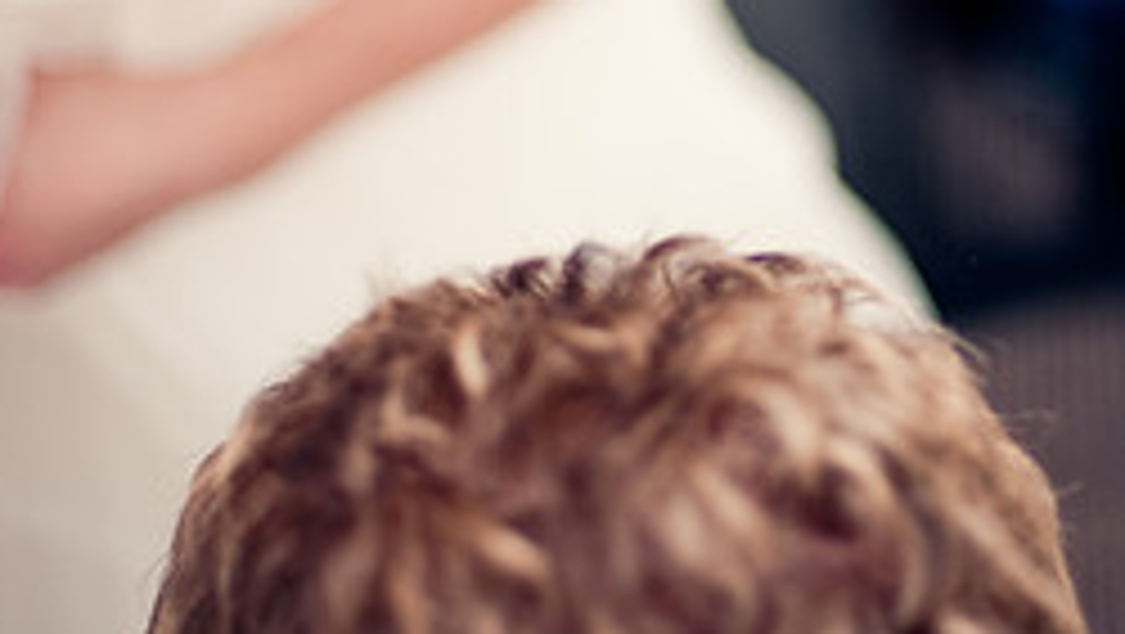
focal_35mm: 94
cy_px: 157
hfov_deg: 22.7
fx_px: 2806
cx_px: 533
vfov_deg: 12.9
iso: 400
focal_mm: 50
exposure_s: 1/250
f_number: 1.4
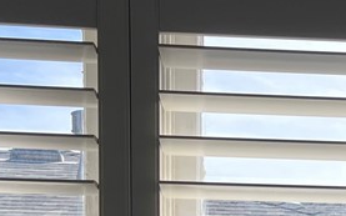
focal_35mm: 102
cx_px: 386
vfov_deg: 11.6
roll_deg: -0.3
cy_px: 417
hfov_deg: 19.5
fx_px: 962
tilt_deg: -2.4
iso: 50
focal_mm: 5.1
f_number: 1.6
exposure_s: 1/928
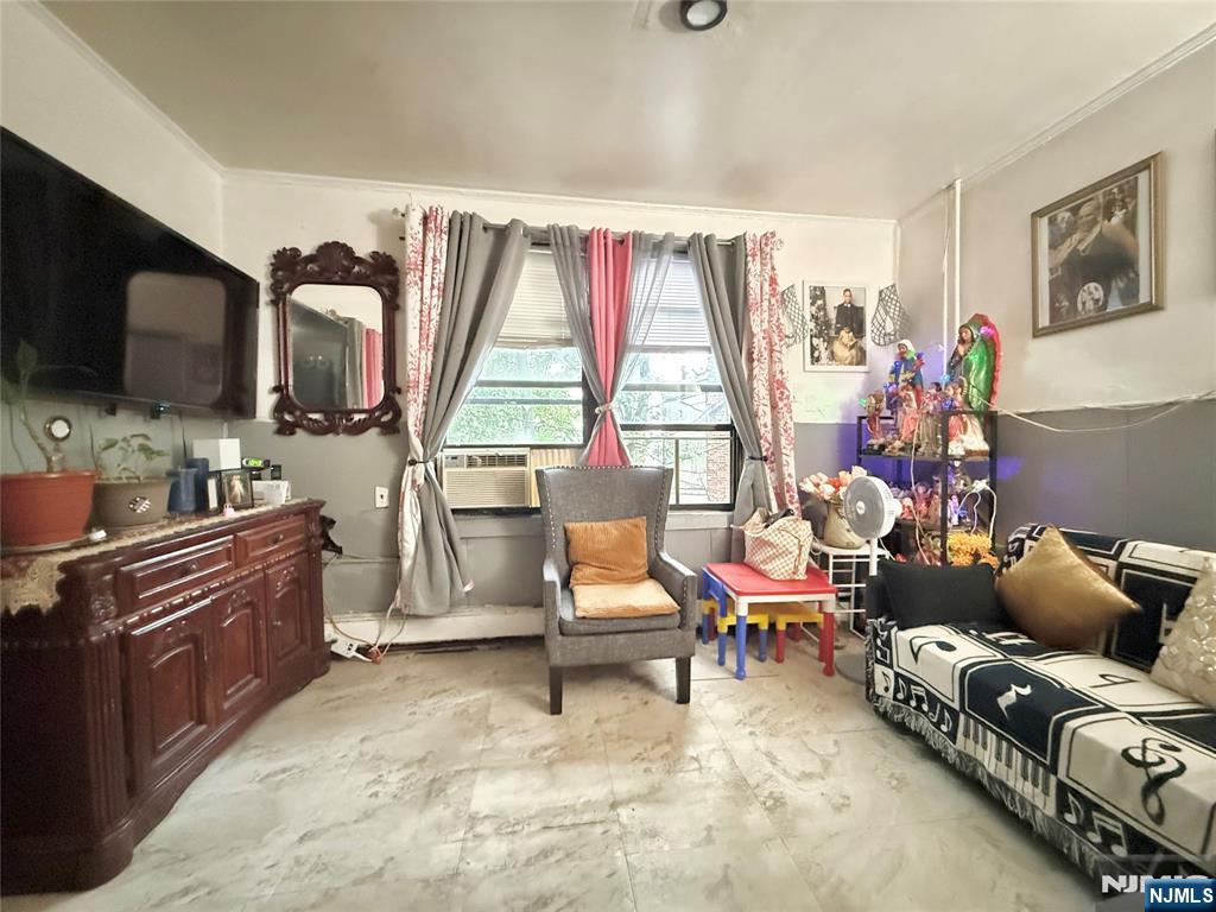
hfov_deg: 102.1
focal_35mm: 14
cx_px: 608
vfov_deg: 85.7
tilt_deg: +0.9
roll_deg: -0.3
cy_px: 456
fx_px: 492
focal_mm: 2.22
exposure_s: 1/40
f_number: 2.2
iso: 1600
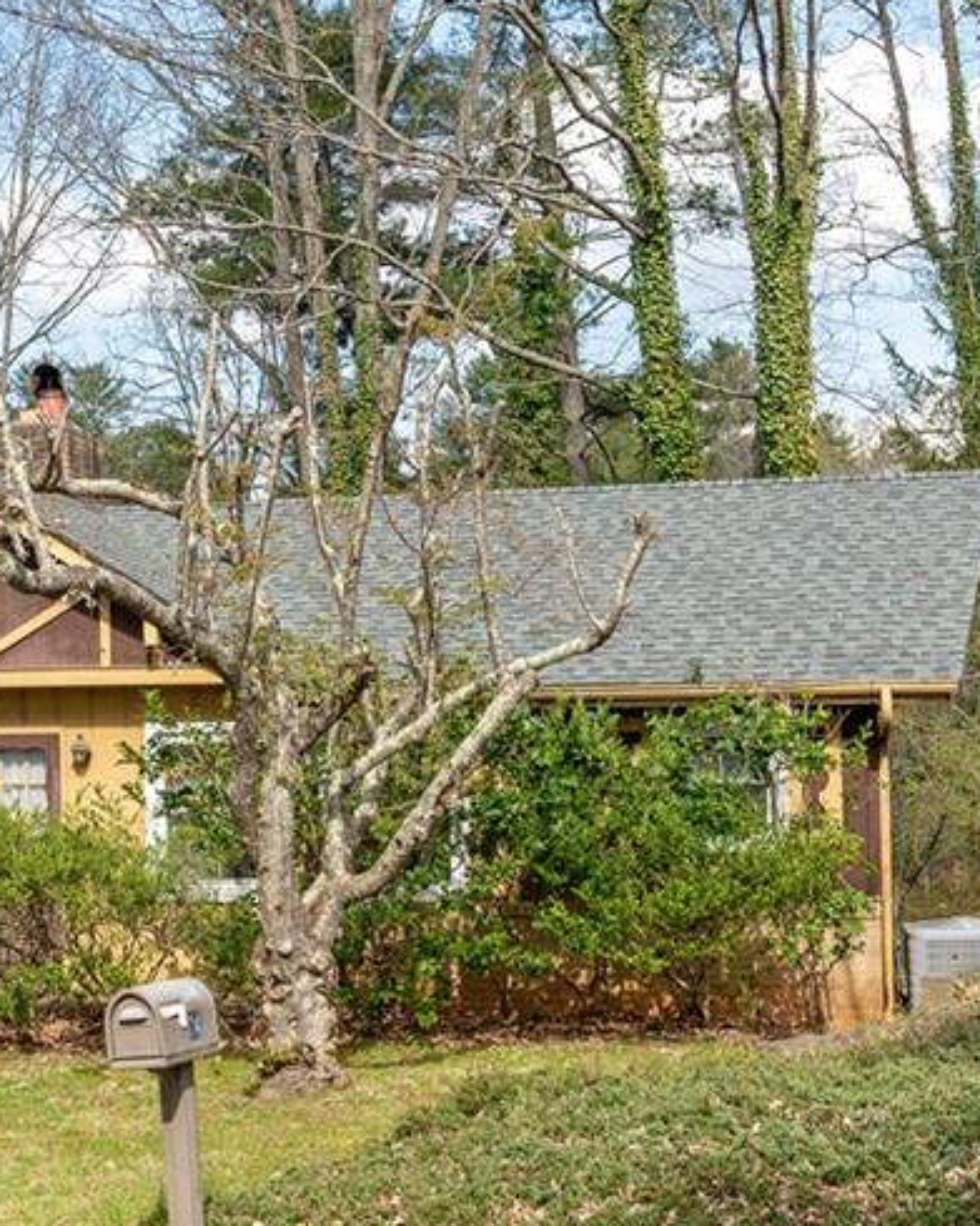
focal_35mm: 55
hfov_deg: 27.2
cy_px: 746
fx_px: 1995
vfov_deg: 34.0
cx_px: 246
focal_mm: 28
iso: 320
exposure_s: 1/800
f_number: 7.1
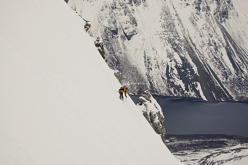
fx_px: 575
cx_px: 123
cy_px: 82
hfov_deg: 24.3
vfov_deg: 16.3
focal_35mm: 84
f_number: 5.6
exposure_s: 1/1000
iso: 200
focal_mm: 55
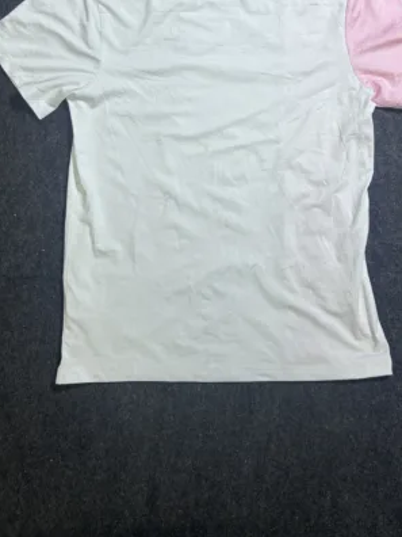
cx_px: 223
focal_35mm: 35
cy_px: 188
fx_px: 542
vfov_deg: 51.8
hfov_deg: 40.6
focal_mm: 5.7
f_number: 1.5
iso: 64
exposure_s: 1/50
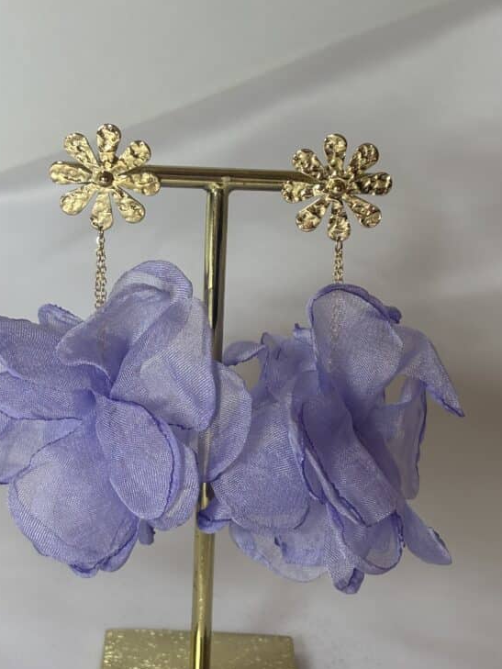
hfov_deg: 20.2
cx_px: 229
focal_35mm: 73
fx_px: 1411
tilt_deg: -15.9
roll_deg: -1.1
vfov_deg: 26.7
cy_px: 321
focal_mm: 5.96
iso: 25
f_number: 1.6
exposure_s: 1/133
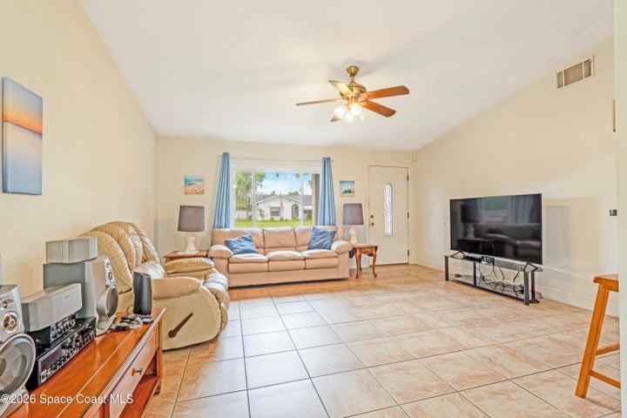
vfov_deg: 72.1
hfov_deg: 95.0
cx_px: 314
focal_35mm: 16
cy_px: 209
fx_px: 287
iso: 250
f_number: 9
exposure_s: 1/125
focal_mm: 11
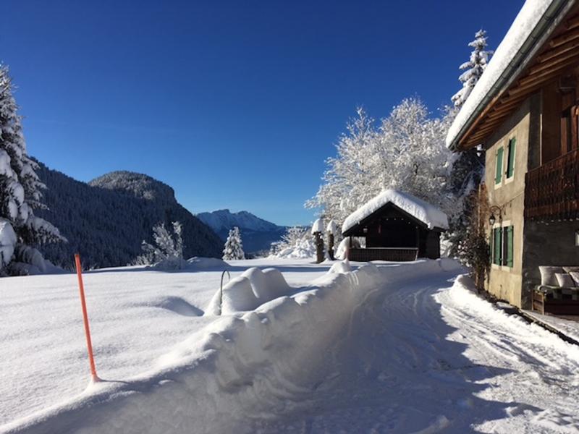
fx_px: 485
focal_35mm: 29
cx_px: 290
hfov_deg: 61.7
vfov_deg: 48.2
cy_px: 217
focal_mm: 4.15
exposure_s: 1/3077
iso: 25
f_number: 2.2
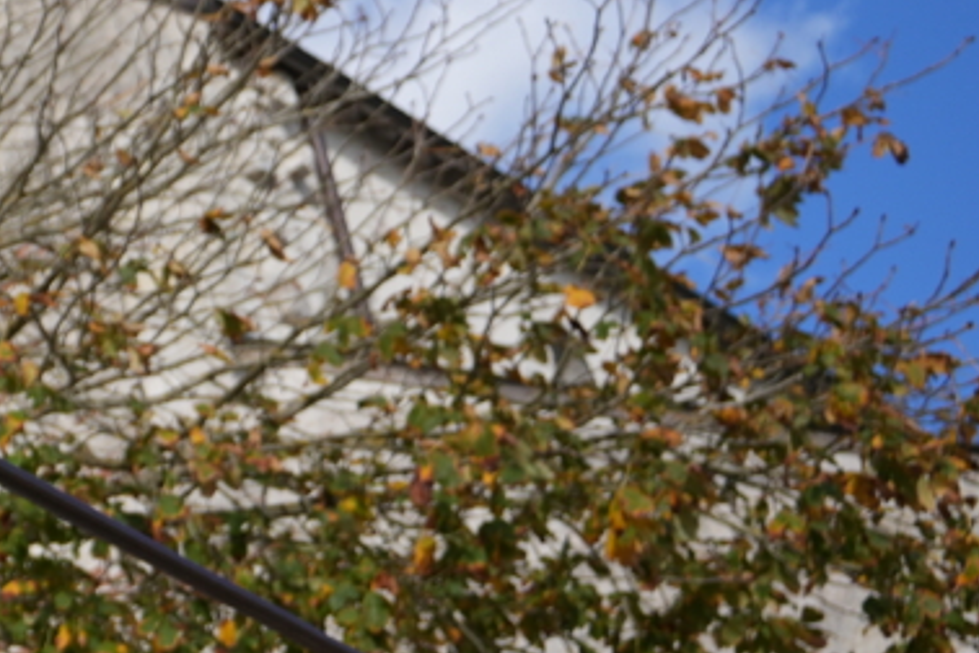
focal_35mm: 111
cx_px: -930
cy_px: 251
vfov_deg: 12.3
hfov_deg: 15.2
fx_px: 3018
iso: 160
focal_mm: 28
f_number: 2.8
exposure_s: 1/2500
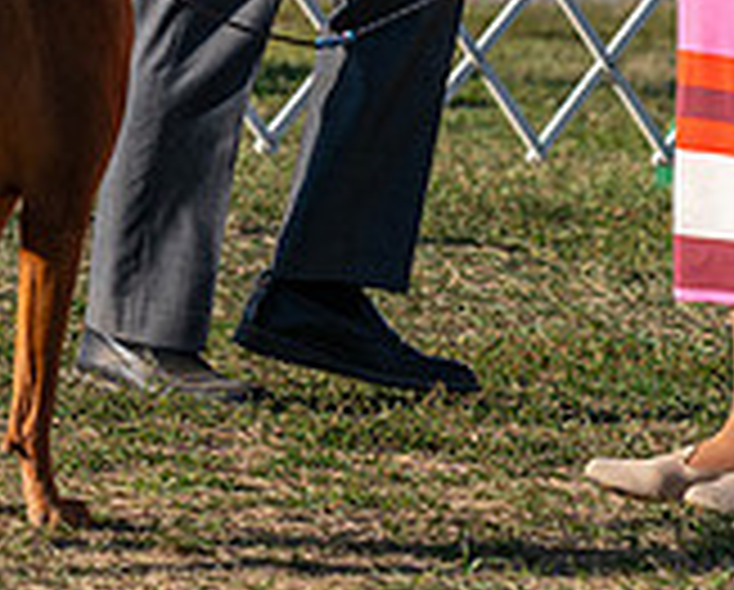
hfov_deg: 4.6
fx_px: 9206
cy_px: -347
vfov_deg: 3.7
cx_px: 25
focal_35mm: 423
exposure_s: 1/1250
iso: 125
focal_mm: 109
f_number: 4.5
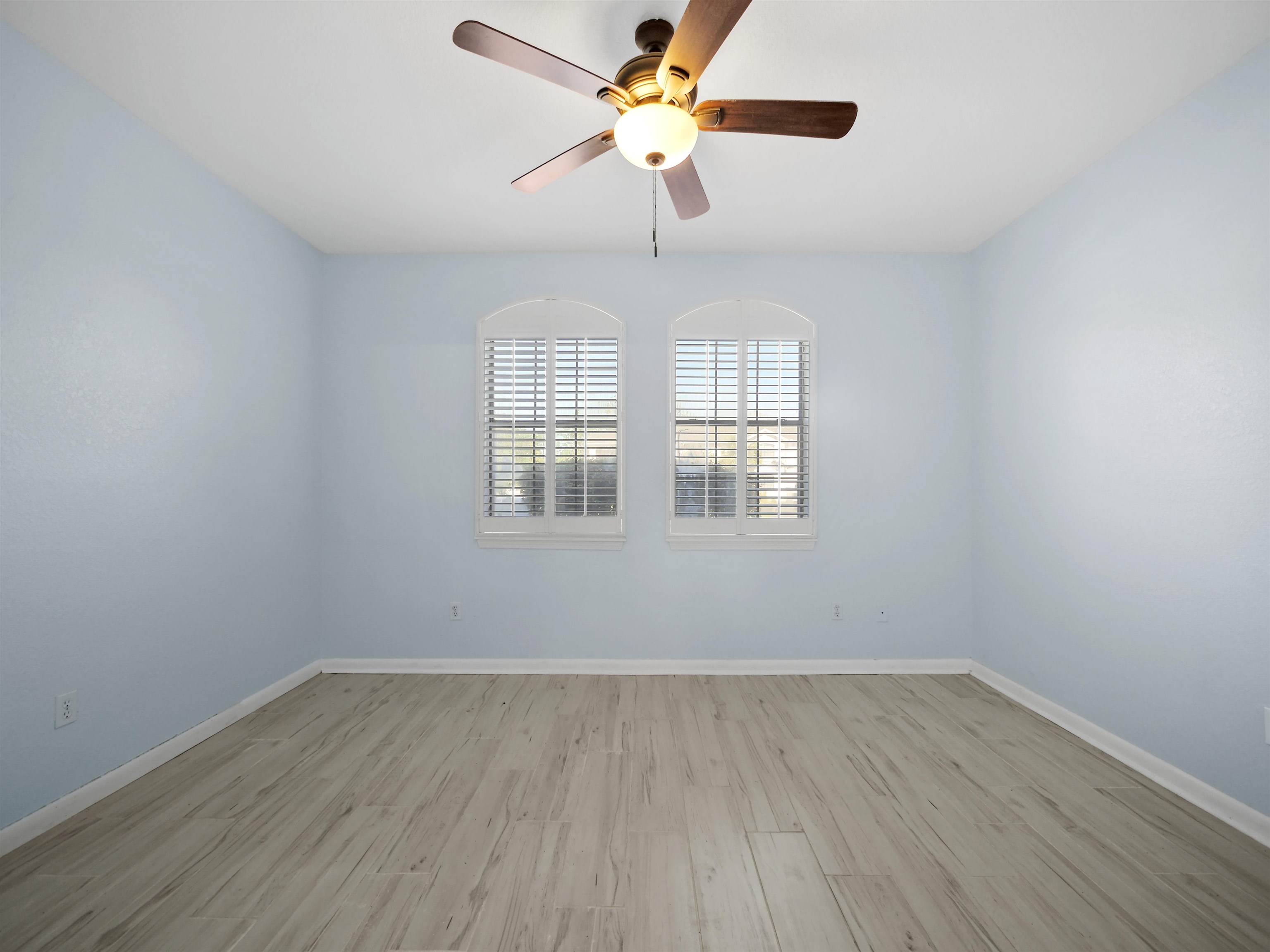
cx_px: 635
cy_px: 476
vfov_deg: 85.7
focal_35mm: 14
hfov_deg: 102.1
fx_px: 514
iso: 400
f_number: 4
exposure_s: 1/40
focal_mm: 7
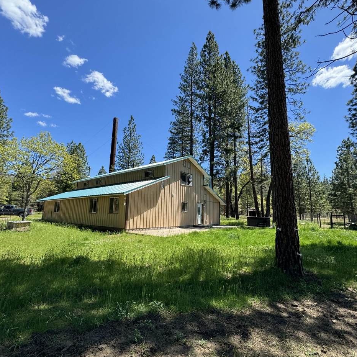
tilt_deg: +8.9
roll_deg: -1.0
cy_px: 182
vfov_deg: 84.0
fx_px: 198
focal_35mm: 17
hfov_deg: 84.0
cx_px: 182
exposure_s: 1/868
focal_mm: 2.22
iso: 40
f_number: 2.2
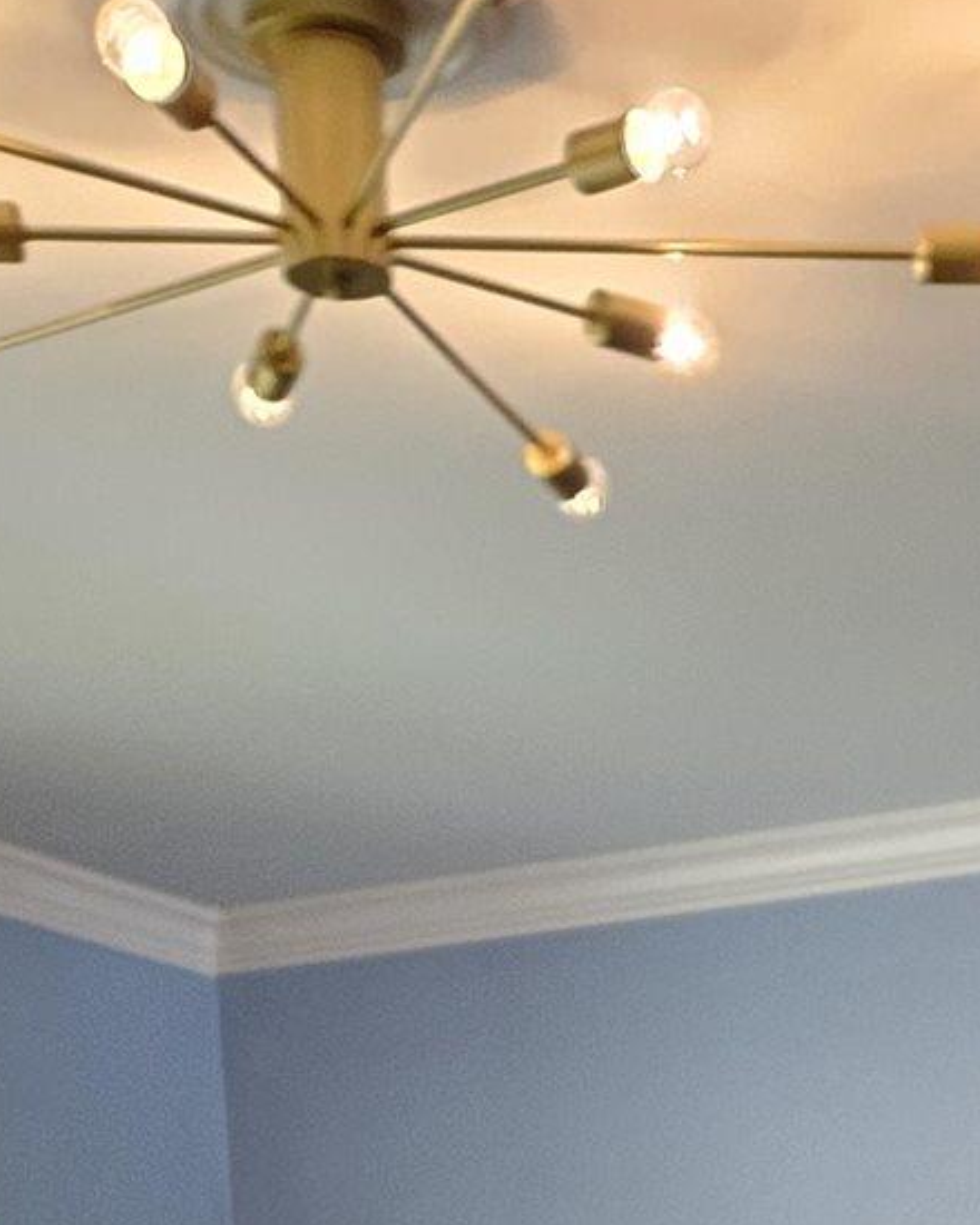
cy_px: 2535
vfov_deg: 15.6
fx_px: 3408
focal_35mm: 94
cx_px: 1002
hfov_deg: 16.0
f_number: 1.8
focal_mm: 5.4
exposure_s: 1/120
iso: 125
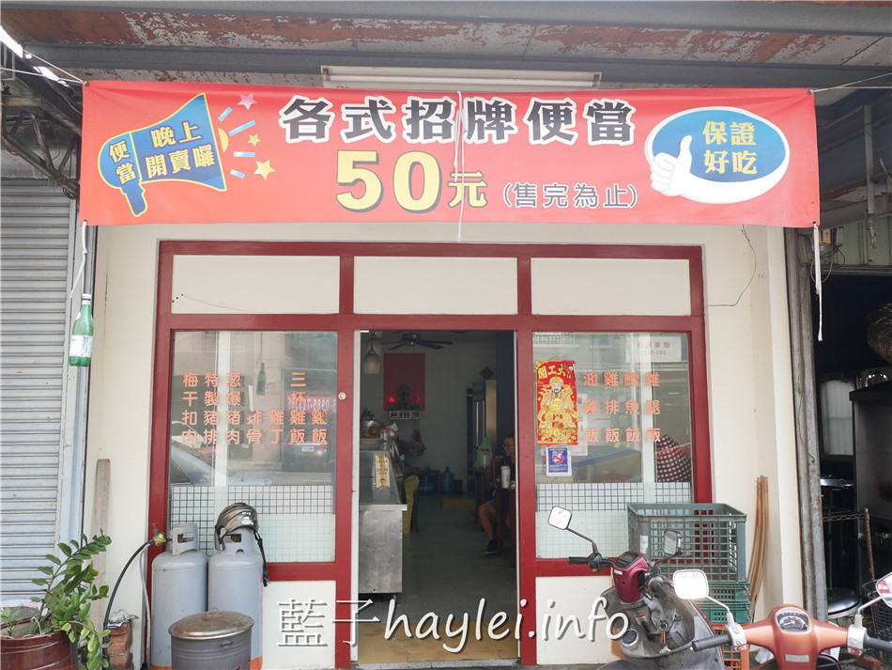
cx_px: 446
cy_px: 335
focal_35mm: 30
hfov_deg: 60.0
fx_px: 773
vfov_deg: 46.8
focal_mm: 15
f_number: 2.8
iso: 200
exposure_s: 1/250
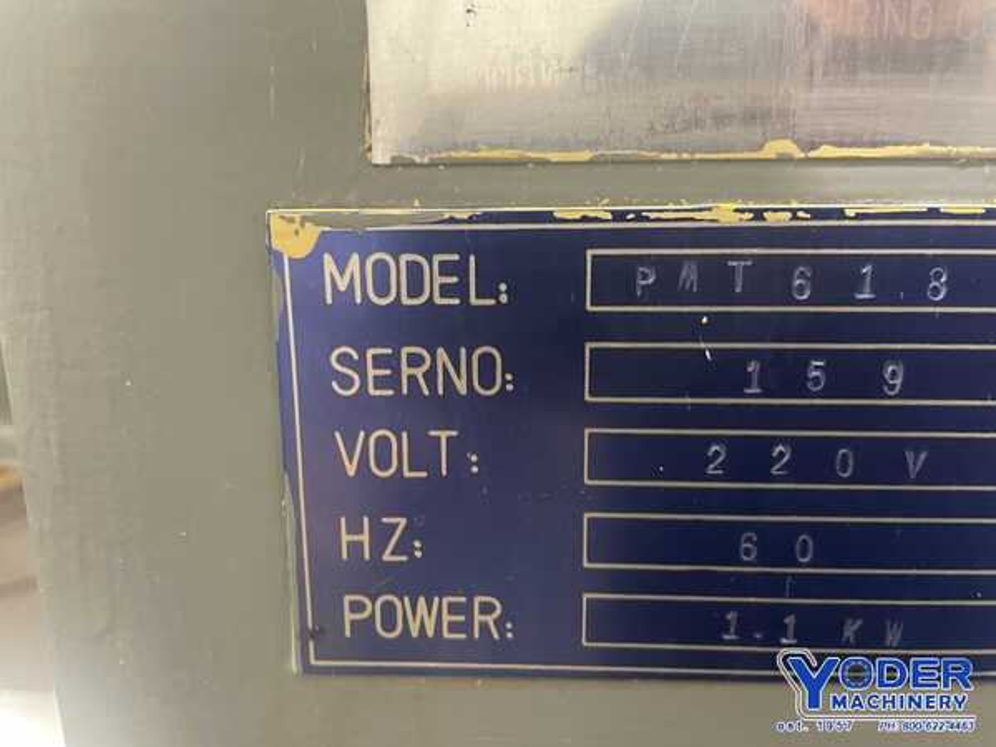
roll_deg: +1.5
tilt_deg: -13.3
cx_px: 498
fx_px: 748
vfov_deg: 53.1
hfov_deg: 67.3
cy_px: 374
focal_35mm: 26
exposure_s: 1/40
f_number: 1.6
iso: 500
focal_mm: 4.2
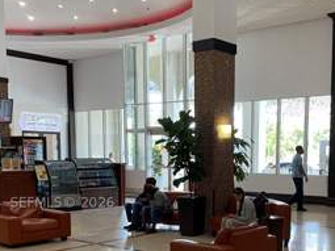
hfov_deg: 38.3
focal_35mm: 49
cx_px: 235
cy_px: 202
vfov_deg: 29.0
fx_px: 474
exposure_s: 1/60
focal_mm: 4.25
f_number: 1.8
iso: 80
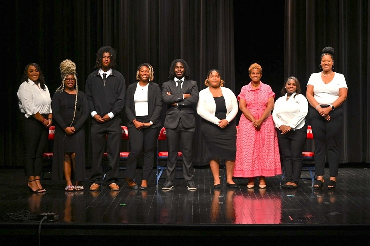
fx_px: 966
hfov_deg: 21.7
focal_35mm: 94
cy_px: 123
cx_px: 185
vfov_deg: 14.5
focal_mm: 94
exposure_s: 1/250
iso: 200
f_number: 4.5
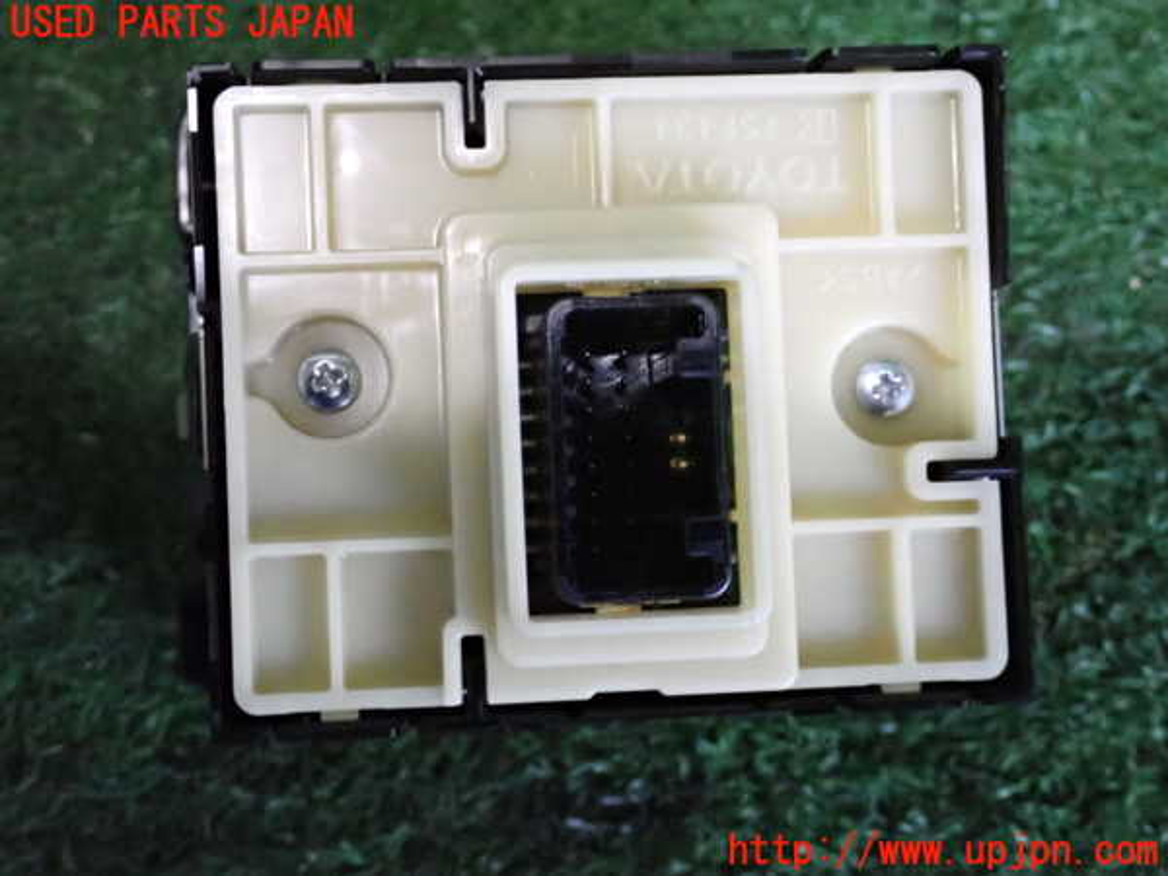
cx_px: 584
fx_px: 1822
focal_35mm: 54
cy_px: 438
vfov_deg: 27.0
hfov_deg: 35.5
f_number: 3.3
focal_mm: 9.65
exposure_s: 1/125
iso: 3200
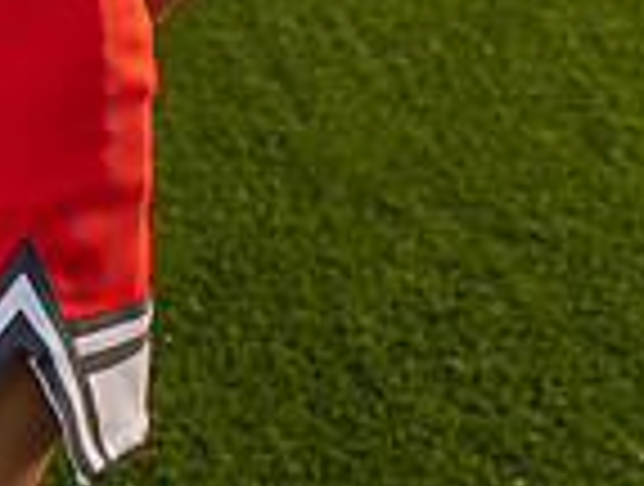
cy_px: -513
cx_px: -18
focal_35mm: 175
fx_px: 3264
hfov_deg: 11.1
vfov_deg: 8.1
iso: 100
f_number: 8
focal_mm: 58
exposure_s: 1/250
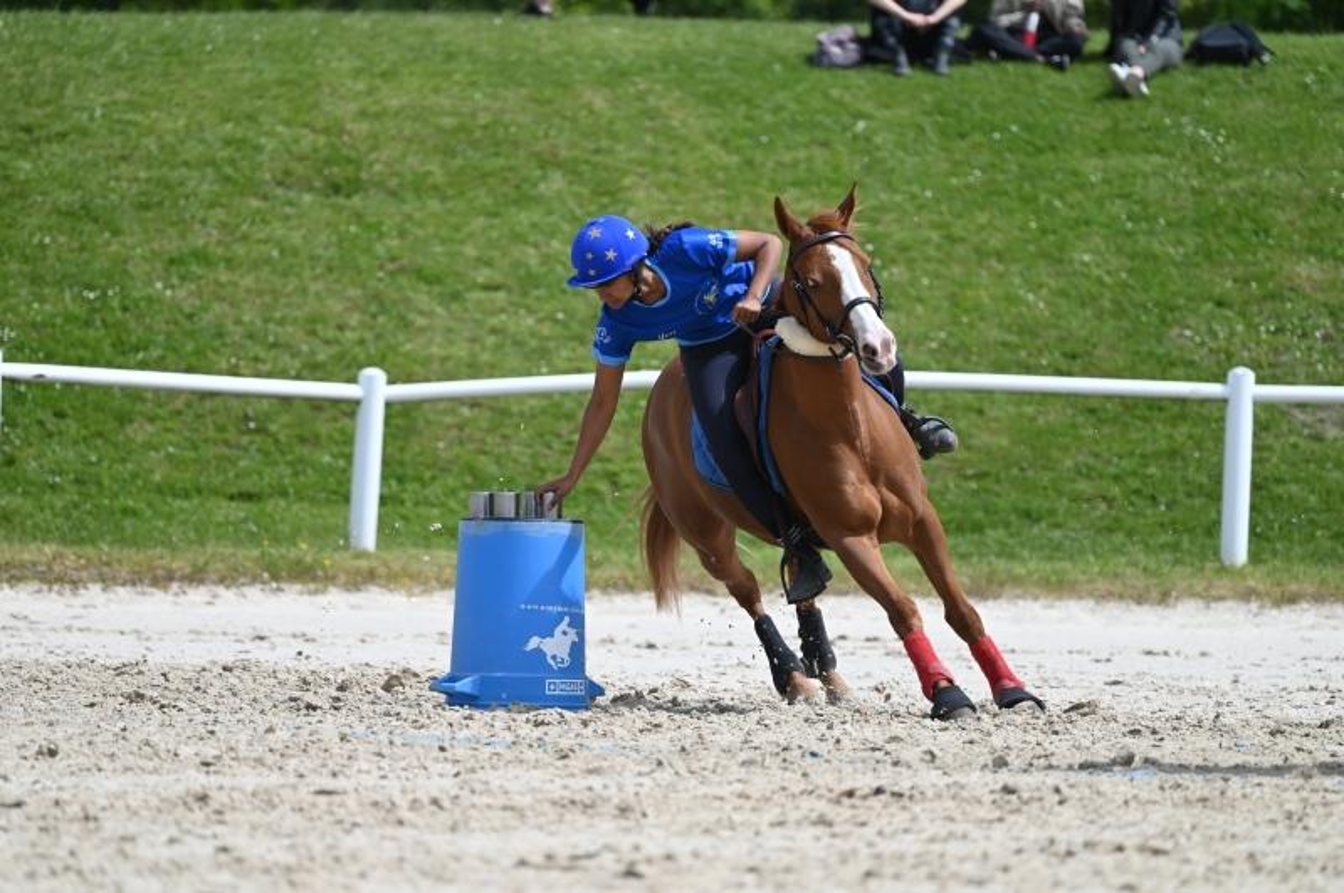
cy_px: 446
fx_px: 14921
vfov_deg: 3.4
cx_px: 672
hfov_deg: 5.2
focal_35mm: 400
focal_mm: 400
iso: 280
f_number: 5.6
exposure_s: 1/1250
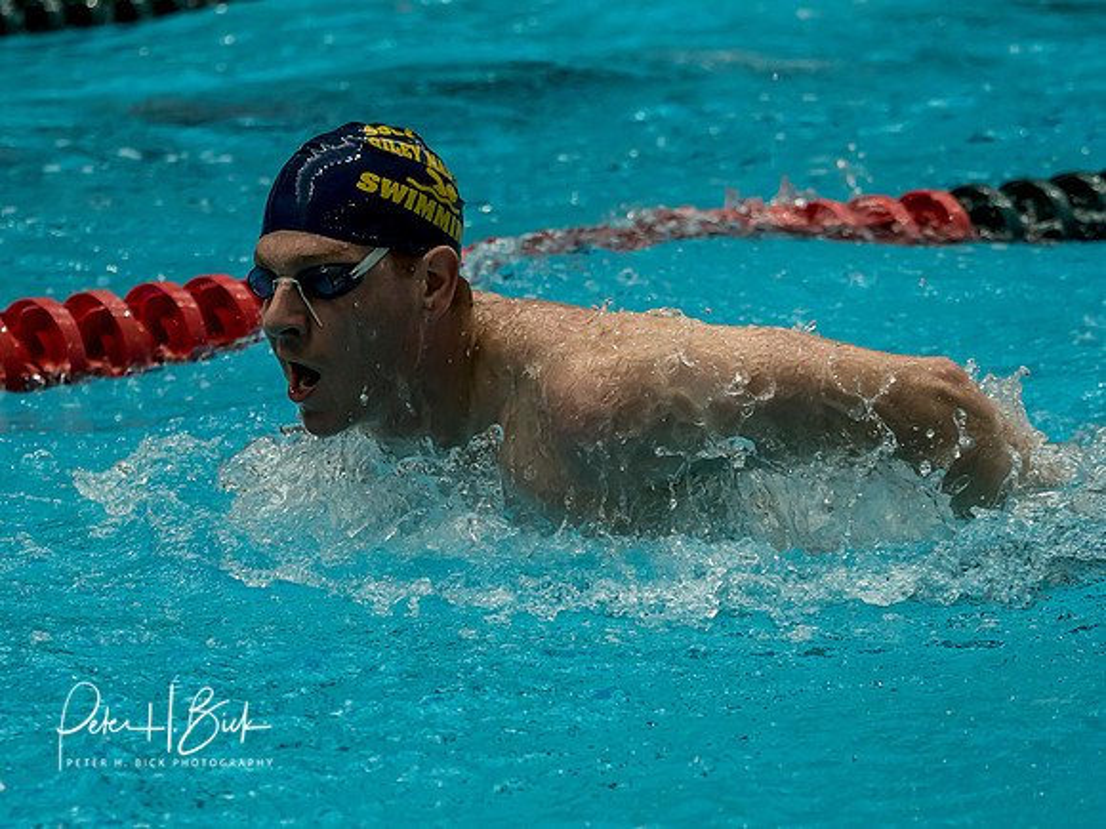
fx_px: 6502
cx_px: 413
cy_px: 441
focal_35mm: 204
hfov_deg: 9.7
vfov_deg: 7.3
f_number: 2.8
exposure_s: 1/1000
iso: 1250
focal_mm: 70
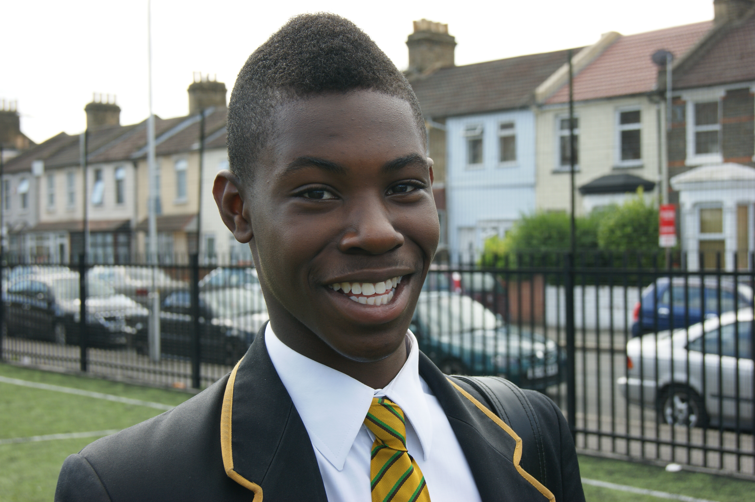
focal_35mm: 52
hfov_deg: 37.9
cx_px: 378
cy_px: 251
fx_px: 1100
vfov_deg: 25.7
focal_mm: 35
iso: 100
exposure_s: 1/100
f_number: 7.1
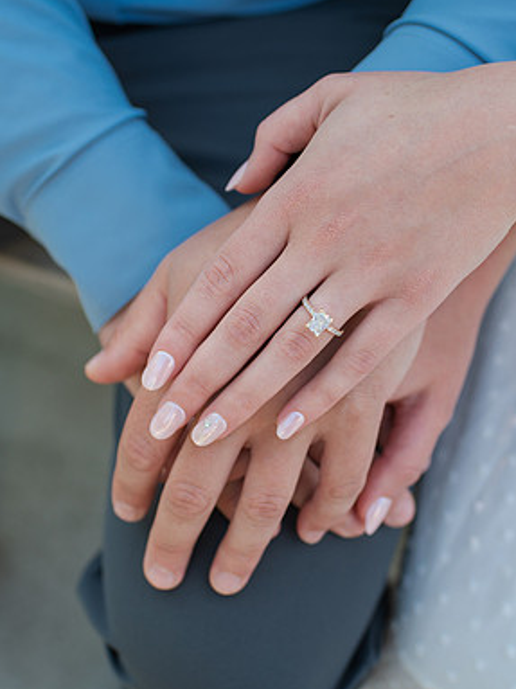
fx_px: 1014
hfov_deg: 28.5
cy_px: 344
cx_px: 306
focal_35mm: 51
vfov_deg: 37.5
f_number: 3.2
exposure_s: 1/500
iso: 280
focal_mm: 35
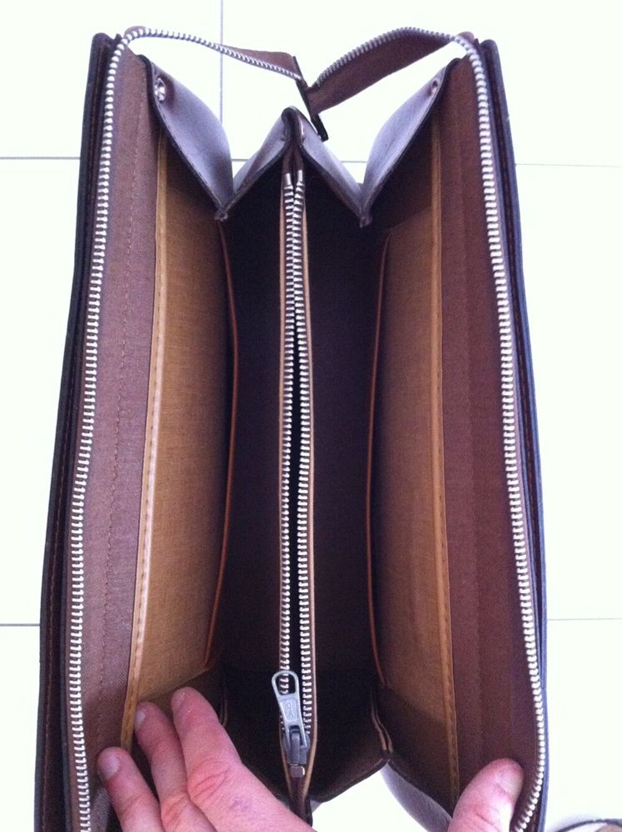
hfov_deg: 40.6
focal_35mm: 35
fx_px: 841
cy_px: 416
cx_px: 311
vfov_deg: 52.7
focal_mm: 3.85
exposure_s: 1/15
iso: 640
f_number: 2.8
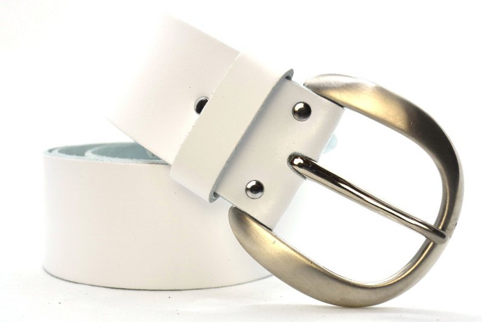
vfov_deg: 25.8
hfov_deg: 37.8
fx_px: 703
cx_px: 241
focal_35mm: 52
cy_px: 161
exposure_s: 1/160
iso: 100
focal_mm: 35
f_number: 4.5
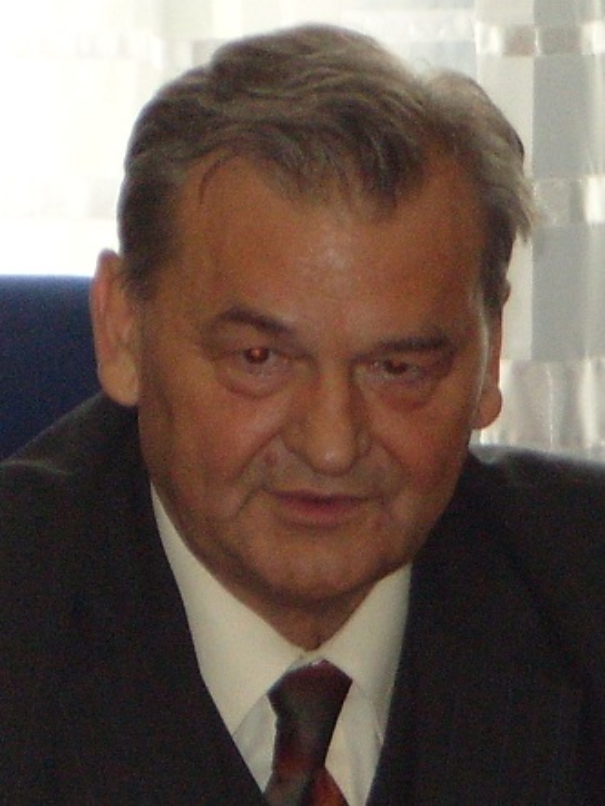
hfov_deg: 14.1
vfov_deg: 18.7
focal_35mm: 105
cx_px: 302
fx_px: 2447
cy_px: 403
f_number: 3.6
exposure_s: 1/90
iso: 200
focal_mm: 23.3
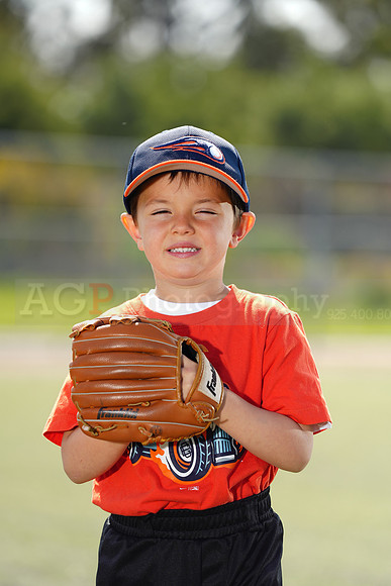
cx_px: 196
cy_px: 293
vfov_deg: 10.3
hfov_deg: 6.9
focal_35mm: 200
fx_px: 3256
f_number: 4
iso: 50
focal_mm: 200
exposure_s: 1/250
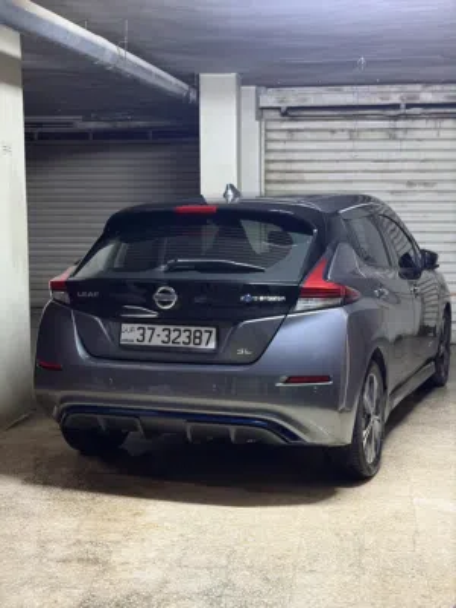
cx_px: 228
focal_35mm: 52
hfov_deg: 28.0
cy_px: 304
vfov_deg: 36.8
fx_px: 913
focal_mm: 5.96
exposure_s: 1/20
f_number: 1.6
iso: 320
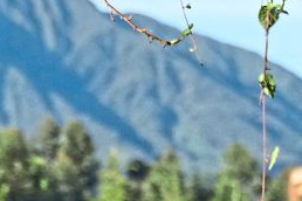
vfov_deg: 7.8
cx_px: 335
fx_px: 1451
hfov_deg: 11.7
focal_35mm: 173
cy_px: 319
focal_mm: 36
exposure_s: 1/10000
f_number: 2.8
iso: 1600
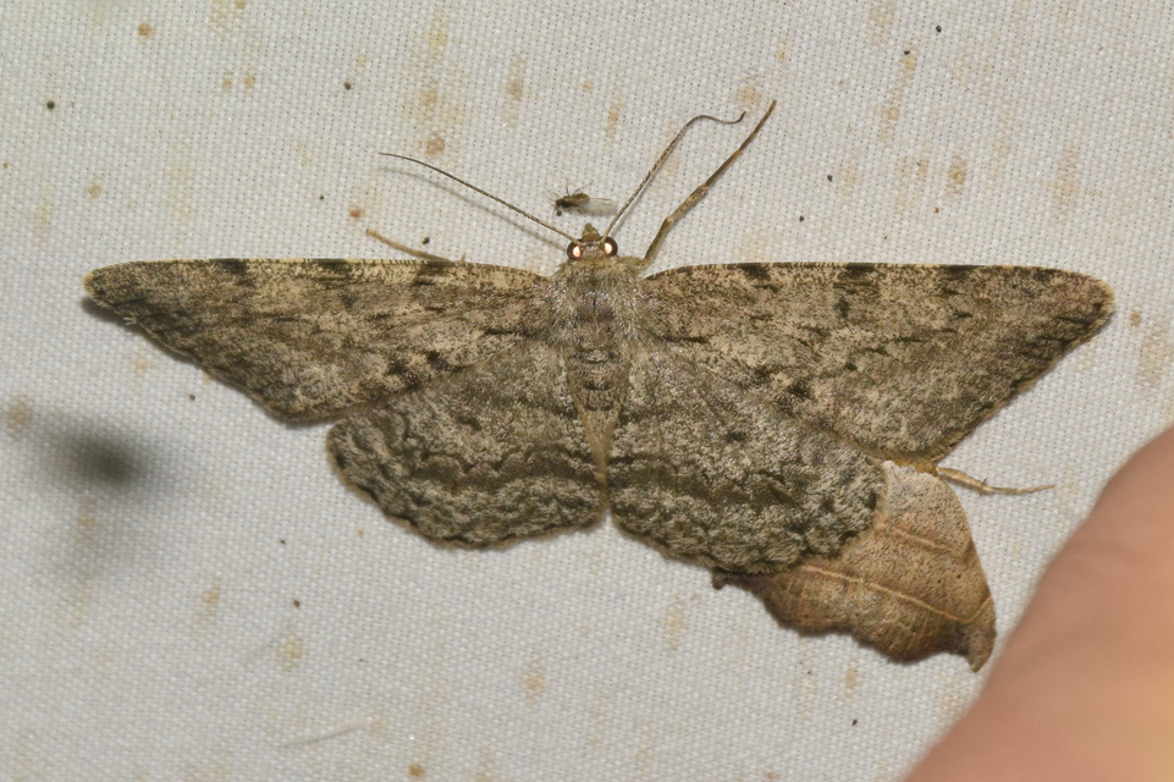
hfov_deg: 9.8
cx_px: 587
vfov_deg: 6.5
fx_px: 6846
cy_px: 391
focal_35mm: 210
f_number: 13
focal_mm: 140
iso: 400
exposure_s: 1/160
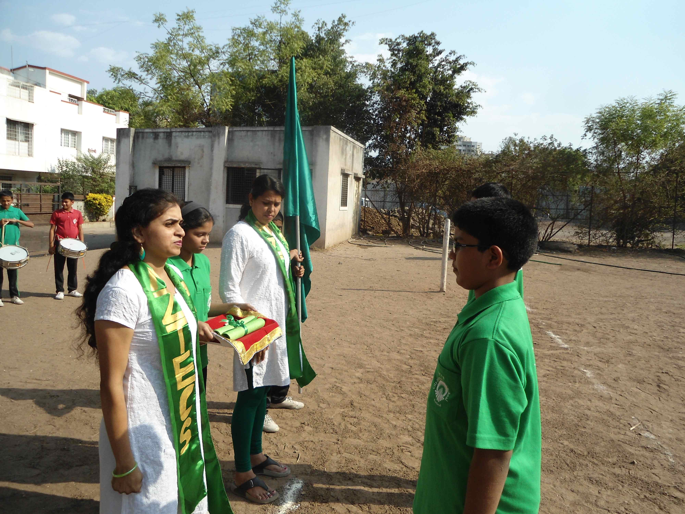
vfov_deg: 53.1
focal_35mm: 26
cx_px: 342
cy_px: 257
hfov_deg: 67.3
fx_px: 515
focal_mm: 4.7
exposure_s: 1/800
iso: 80
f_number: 2.8
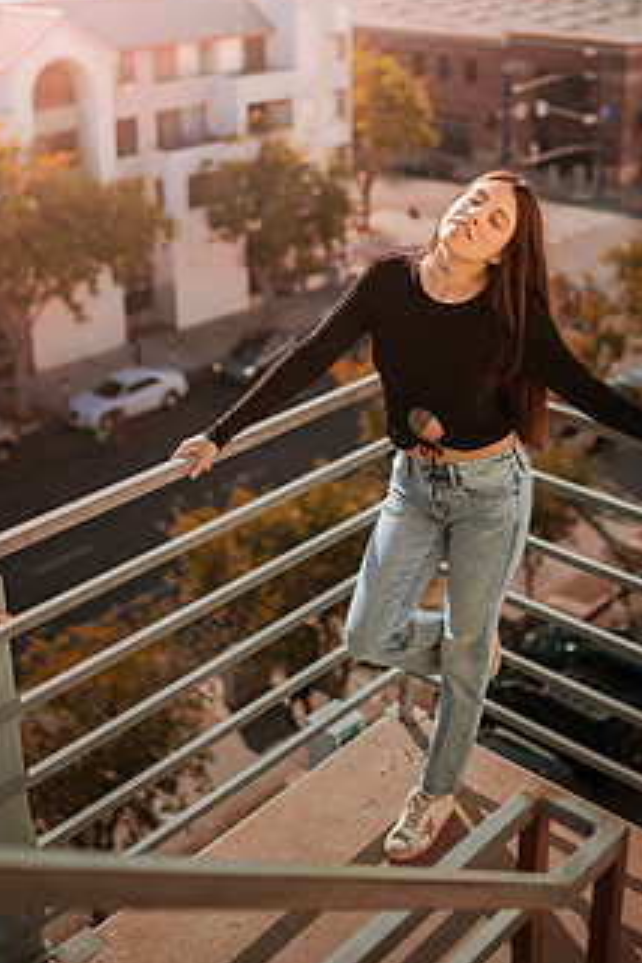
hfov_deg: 27.5
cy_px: 342
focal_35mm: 49
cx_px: 375
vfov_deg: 40.0
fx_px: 1311
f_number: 1.8
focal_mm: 35
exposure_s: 1/4000
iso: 50
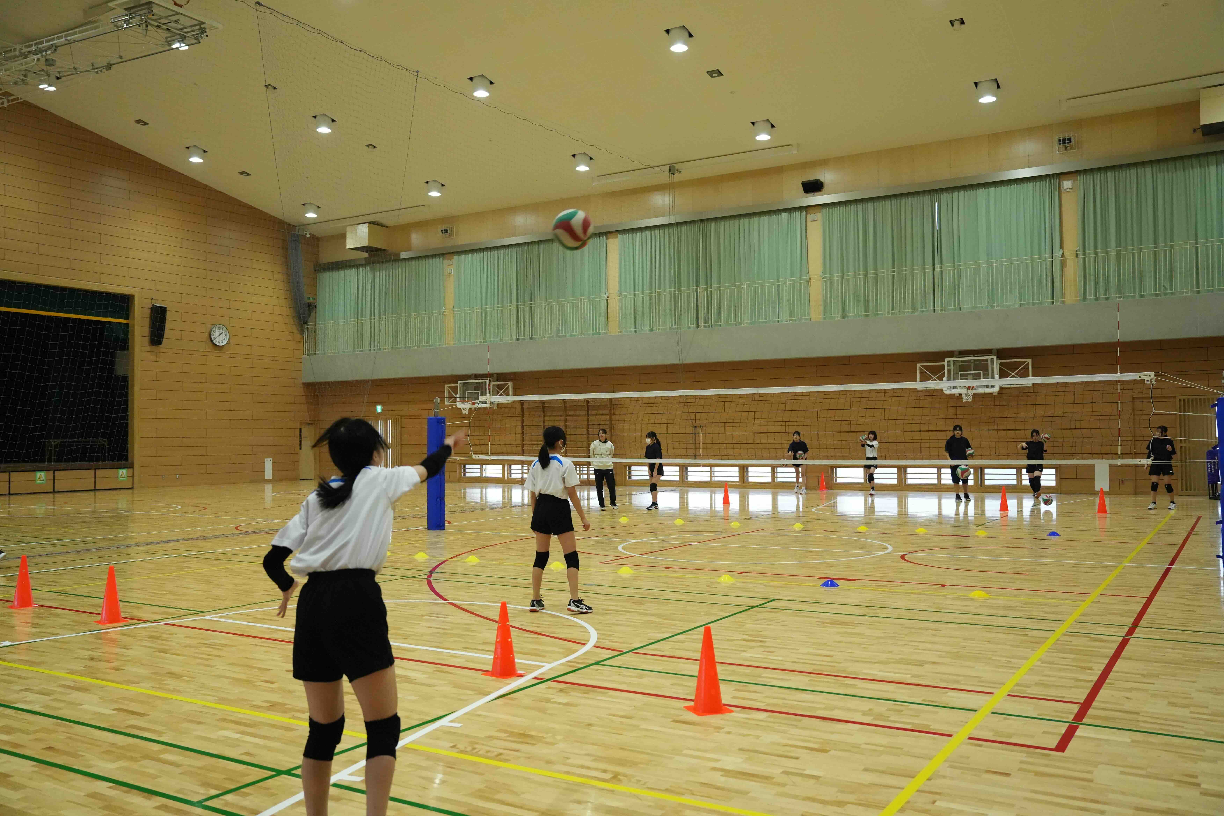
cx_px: 612
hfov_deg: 60.3
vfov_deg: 42.3
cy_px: 408
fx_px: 1054
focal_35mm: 31
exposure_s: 1/400
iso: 8000
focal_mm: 31
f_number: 3.5
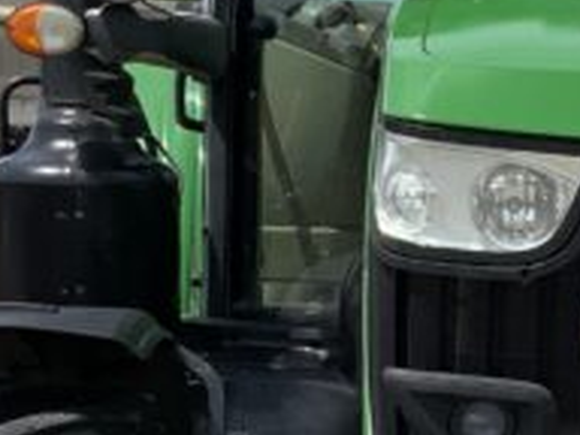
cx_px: 837
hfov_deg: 12.2
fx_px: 2597
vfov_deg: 9.5
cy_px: 390
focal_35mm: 155
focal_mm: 3
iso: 16
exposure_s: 1/2538
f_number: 1.8
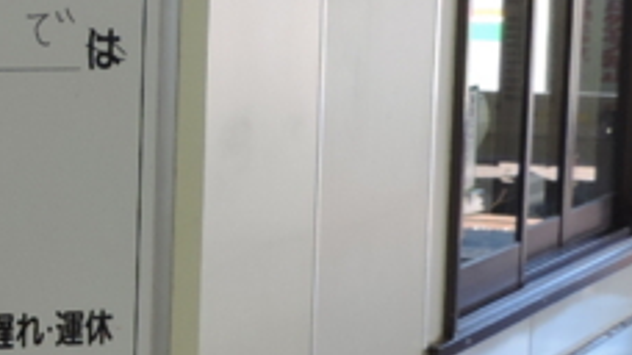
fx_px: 2245
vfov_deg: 9.0
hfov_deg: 15.2
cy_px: 308
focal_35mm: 134
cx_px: -213
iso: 80
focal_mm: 6.2
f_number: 3.3
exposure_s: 1/50
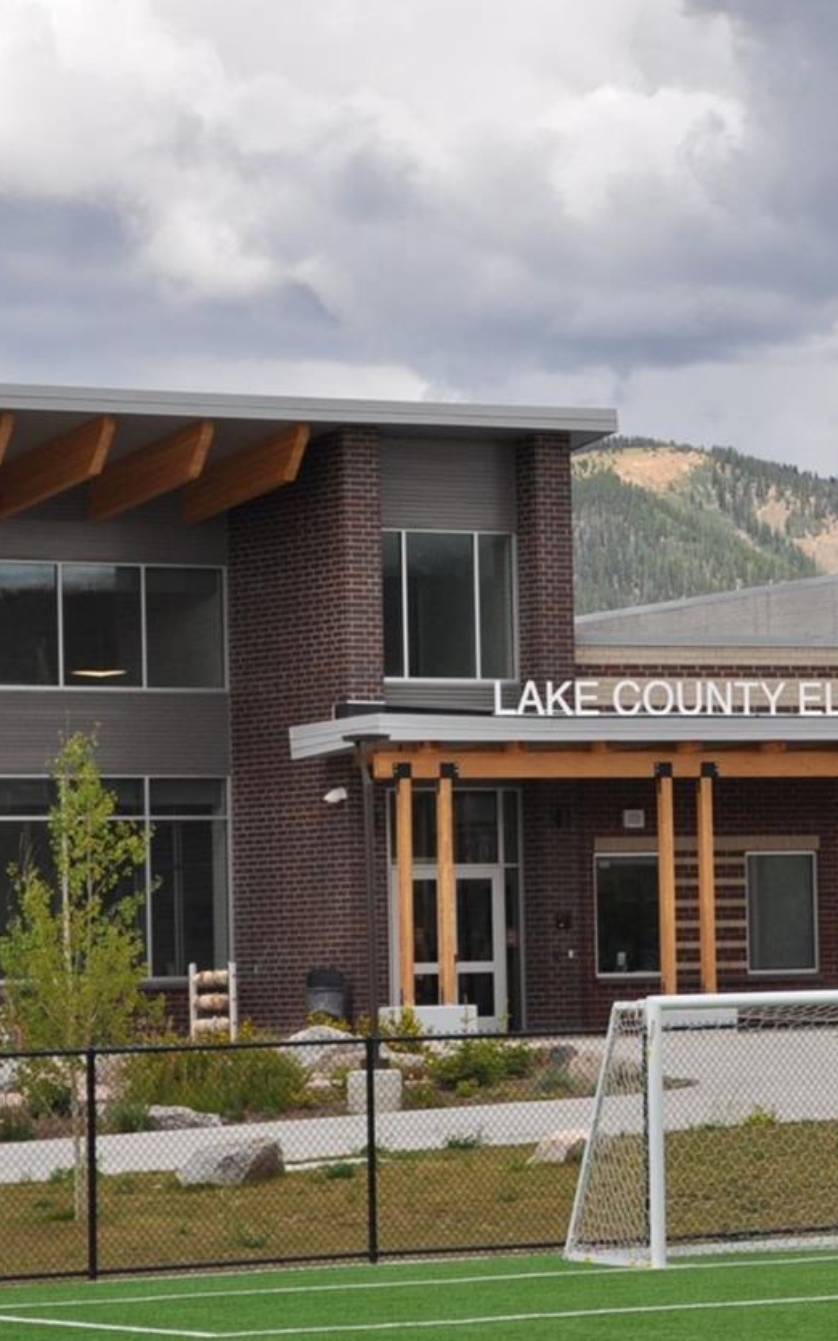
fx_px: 5881
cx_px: 854
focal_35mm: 161
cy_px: 658
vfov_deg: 13.0
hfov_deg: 8.1
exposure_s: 1/1600
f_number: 6.3
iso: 400
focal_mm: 55
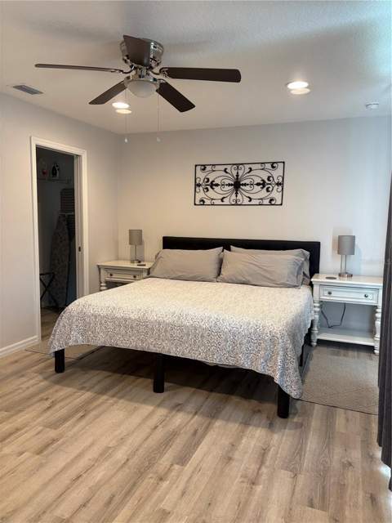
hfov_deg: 53.1
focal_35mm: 26
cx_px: 196
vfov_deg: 67.3
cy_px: 262
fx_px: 393
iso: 100
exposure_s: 1/60
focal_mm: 5.96
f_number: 1.6
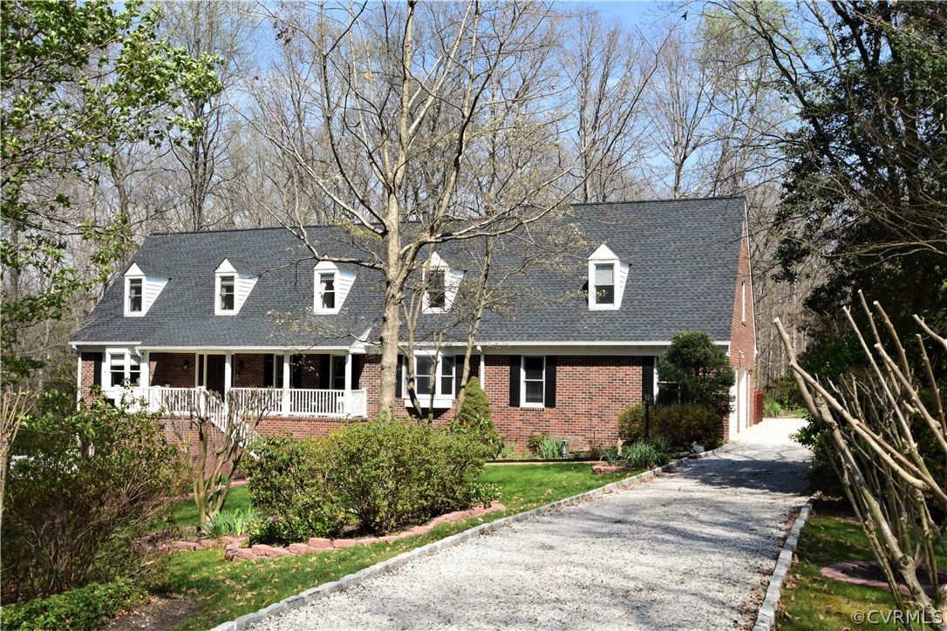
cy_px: 316
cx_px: 474
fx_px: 947
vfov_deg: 36.9
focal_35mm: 36
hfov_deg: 53.1
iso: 1600
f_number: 13
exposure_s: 1/1000
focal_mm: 24
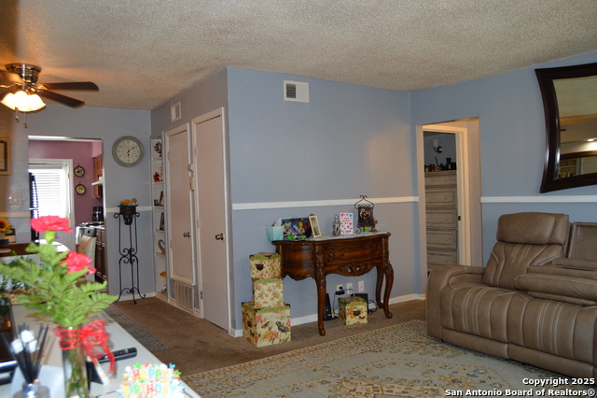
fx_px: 447
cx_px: 298
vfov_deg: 47.9
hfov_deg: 67.4
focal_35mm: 27
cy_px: 199
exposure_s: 1/60
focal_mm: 18
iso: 450
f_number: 3.5
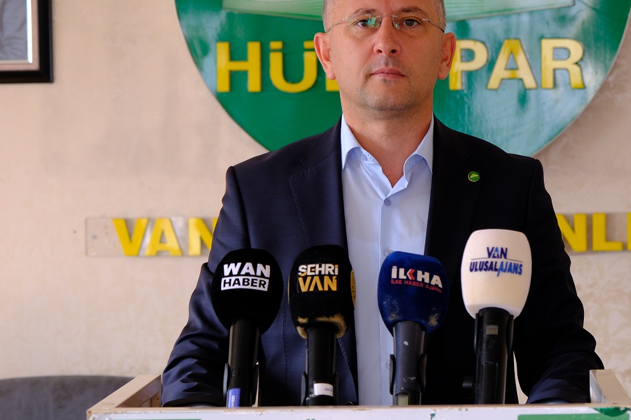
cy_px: 194
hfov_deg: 14.8
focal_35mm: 139
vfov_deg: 9.9
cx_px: 381
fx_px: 2435
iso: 500
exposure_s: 1/100
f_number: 4.5
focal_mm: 67.5
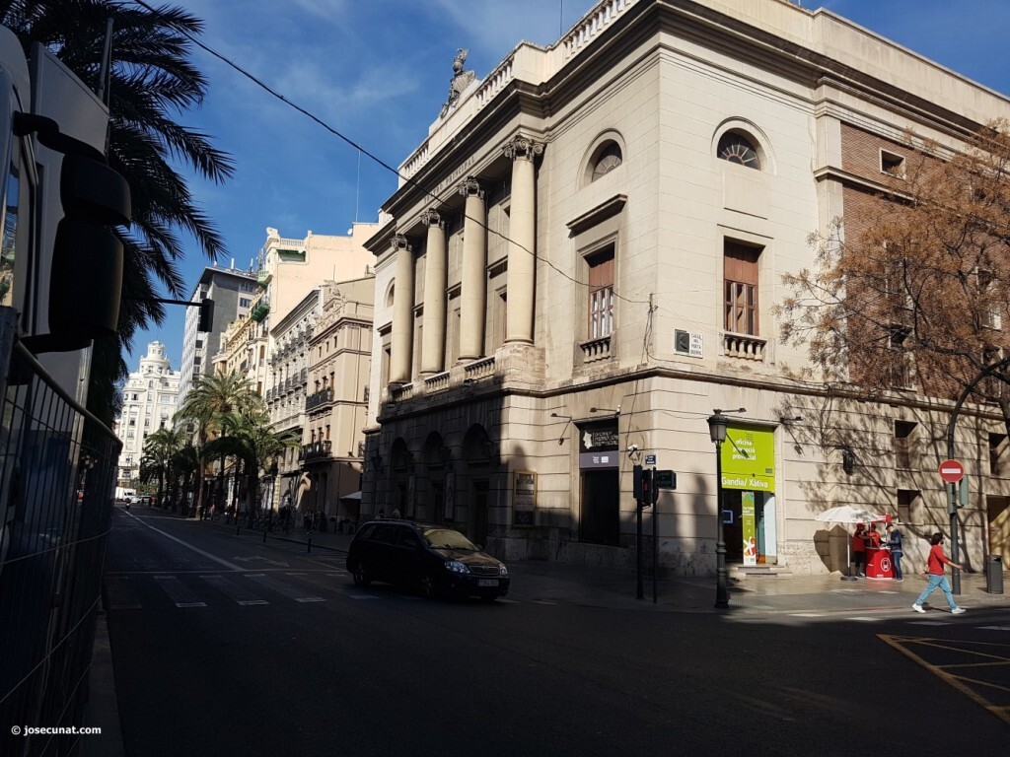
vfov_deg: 53.1
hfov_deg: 67.3
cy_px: 378
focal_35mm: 26
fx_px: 759
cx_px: 505
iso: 50
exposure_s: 1/3672
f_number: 1.7
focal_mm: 4.2
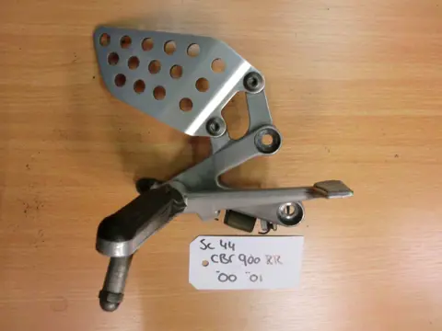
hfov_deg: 65.3
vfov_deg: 51.4
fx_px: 345
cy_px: 166
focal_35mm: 27
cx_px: 221
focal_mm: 4.9
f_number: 3.2
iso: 320
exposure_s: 1/60
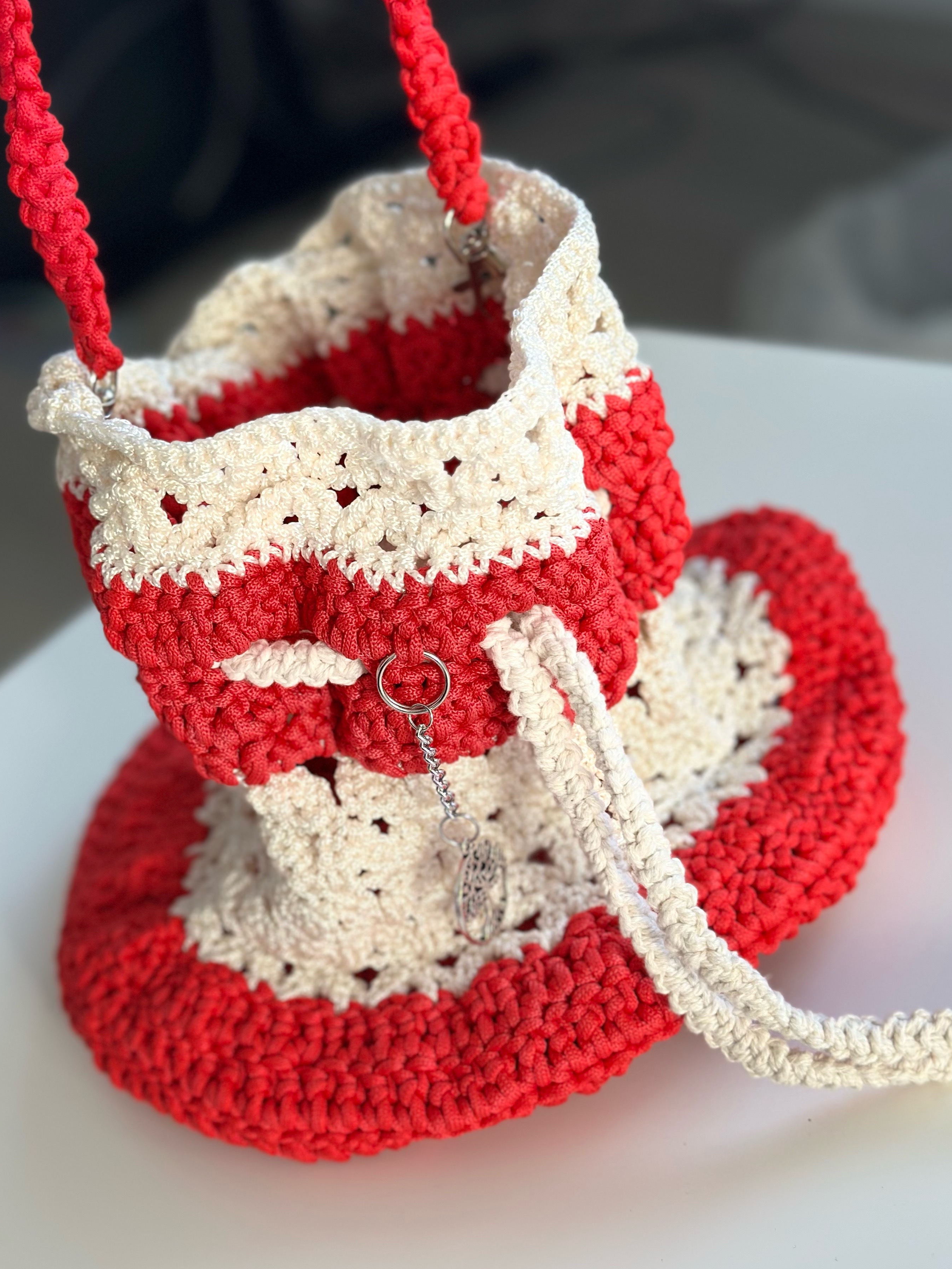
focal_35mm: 54
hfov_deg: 27.0
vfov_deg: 35.5
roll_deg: +19.4
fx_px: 1980
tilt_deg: -33.8
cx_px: 430
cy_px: 668
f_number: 1.78
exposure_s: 1/228
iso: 80
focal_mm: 6.86
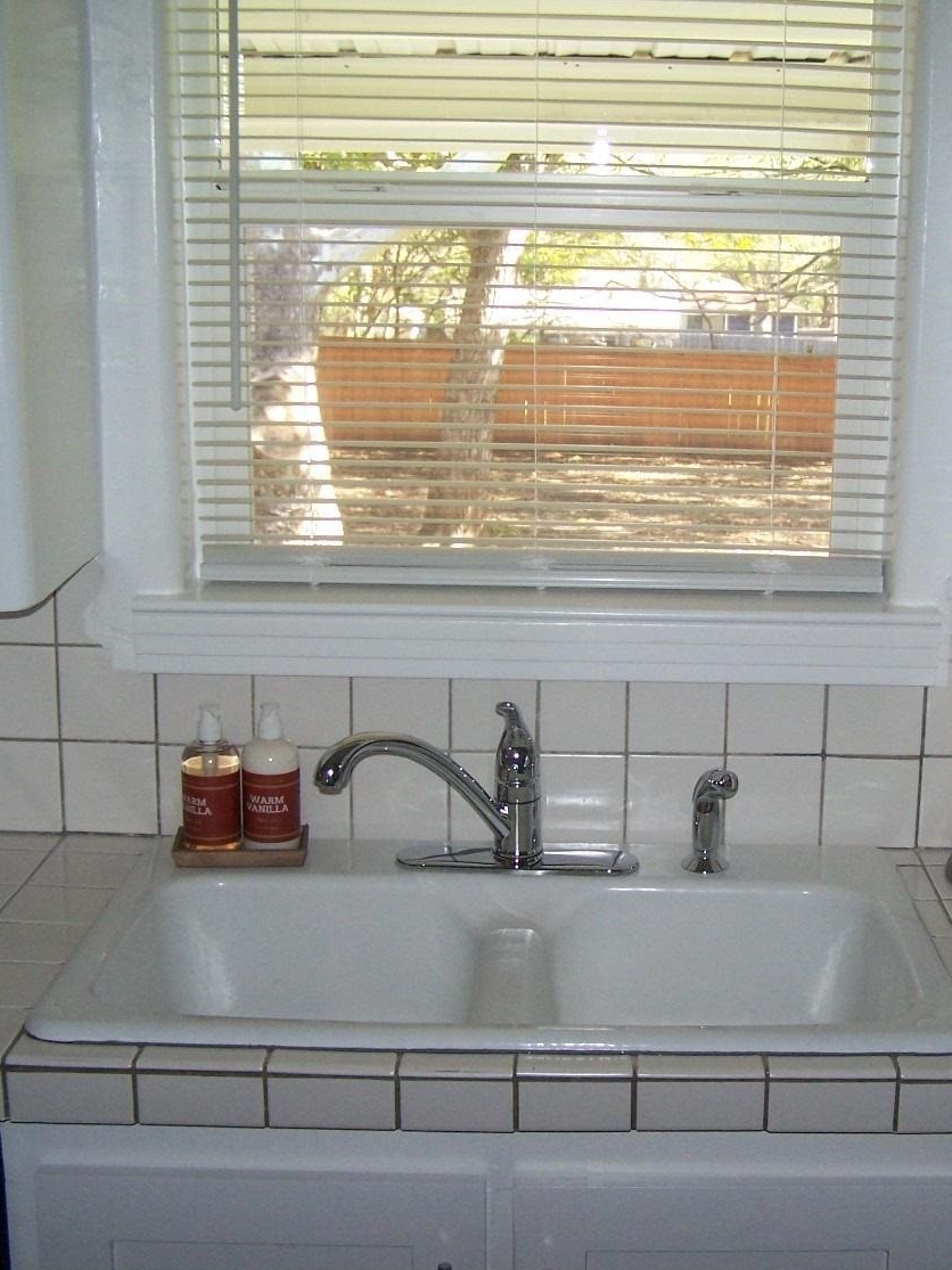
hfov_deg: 28.3
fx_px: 1870
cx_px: 658
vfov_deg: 37.5
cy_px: 638
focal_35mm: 51
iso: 160
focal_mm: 6.3
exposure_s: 1/60
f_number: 2.8
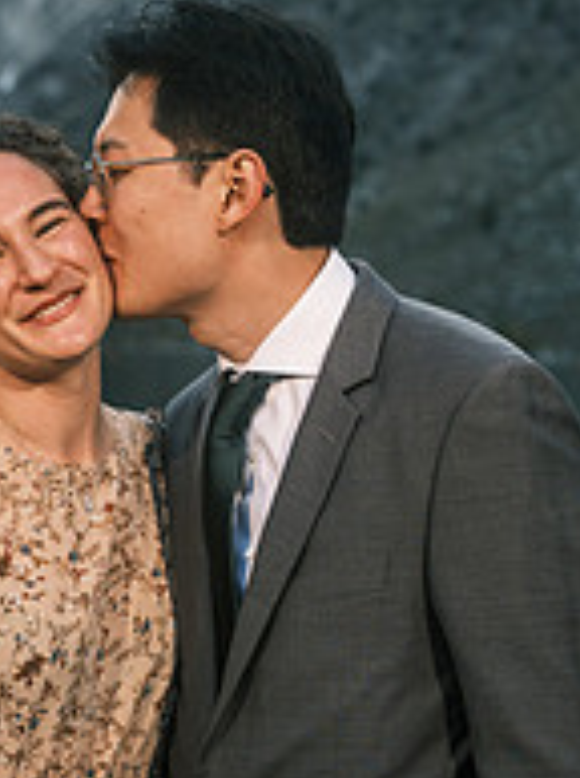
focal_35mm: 119
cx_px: 18
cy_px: 355
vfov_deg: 16.6
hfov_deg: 12.3
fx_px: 2667
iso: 400
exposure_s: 1/125
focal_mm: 64
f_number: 4.5
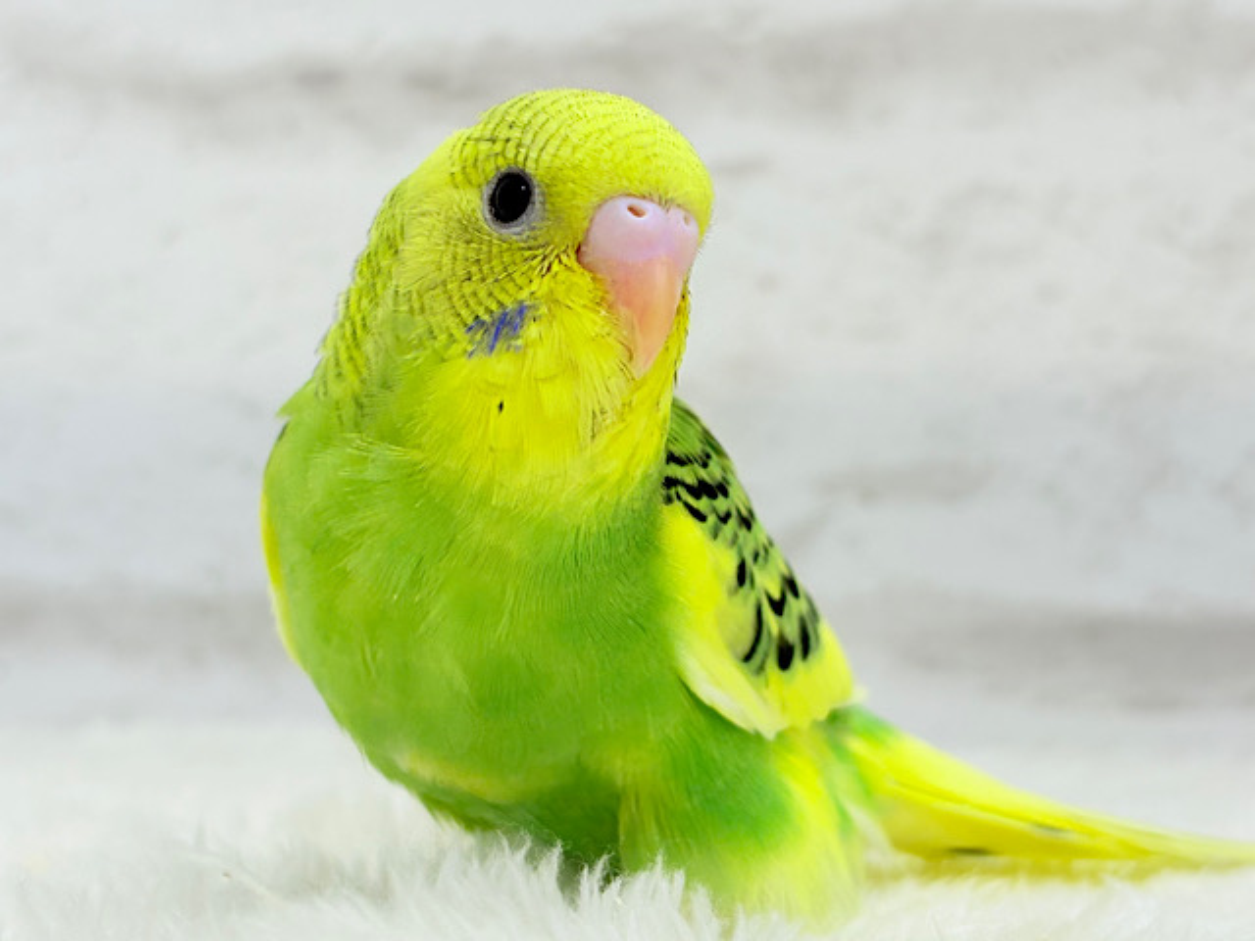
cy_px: 470
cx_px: 628
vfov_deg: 28.0
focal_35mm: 52
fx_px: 1885
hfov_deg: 36.8
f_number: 1.6
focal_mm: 5.96
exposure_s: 1/100
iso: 64
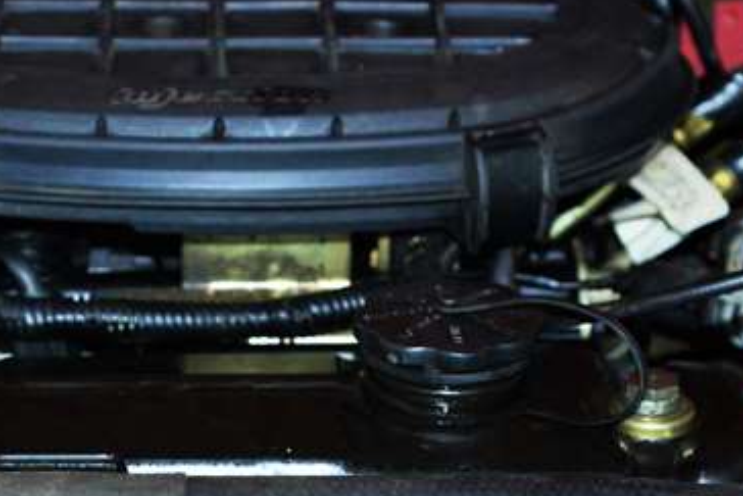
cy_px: 480
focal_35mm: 171
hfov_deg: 12.0
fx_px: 3530
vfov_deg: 8.0
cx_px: 182
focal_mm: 65
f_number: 5.6
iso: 800
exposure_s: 1/60
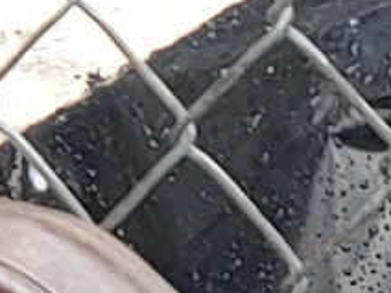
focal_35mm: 340
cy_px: -184
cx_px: -712
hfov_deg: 5.5
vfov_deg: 4.3
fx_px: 3840
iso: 50
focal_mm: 4.23
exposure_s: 1/238
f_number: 1.5
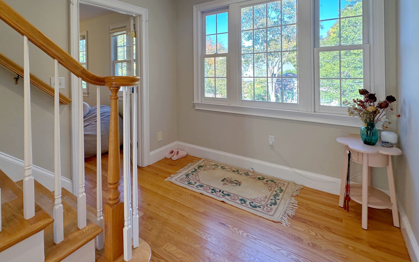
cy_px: 108
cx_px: 209
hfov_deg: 101.5
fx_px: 171
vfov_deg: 74.2
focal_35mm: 15
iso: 80
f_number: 2.2
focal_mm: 2.22
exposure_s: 1/120
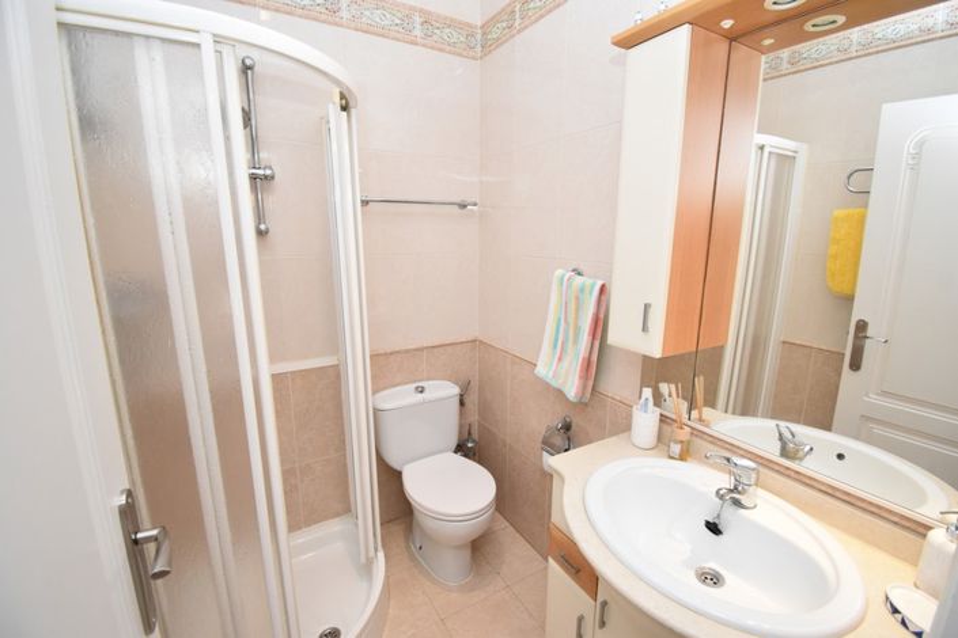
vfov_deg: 77.3
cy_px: 319
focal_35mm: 15
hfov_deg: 100.4
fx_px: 399
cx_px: 479
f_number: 4.5
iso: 800
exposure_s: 1/125
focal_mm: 10
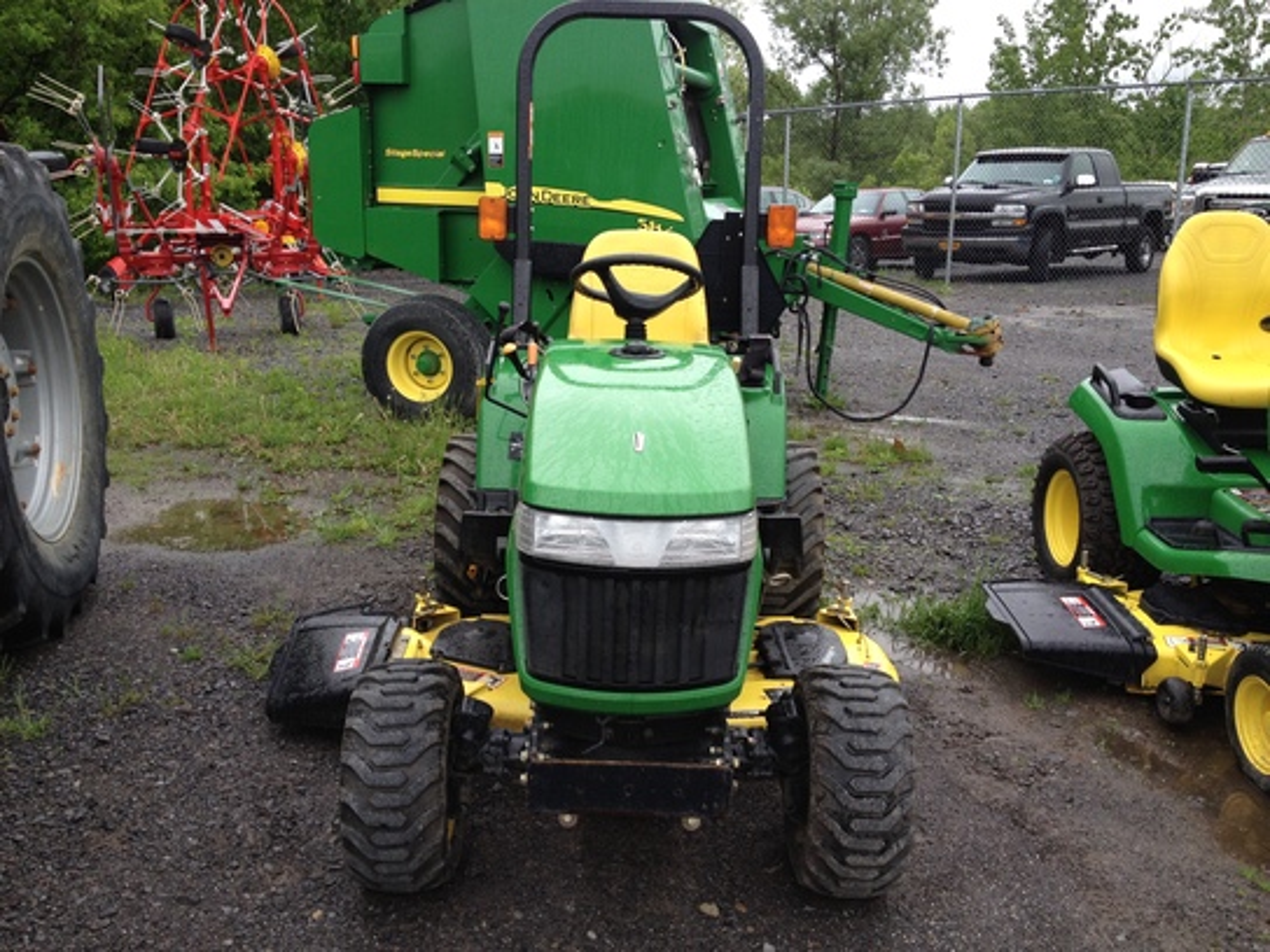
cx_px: 635
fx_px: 1284
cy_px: 476
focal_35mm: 35
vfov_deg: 40.7
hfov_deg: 52.6
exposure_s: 1/356
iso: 50
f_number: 2.4
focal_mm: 4.28
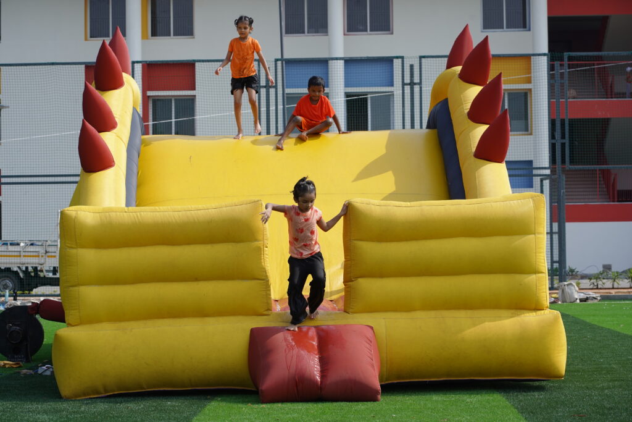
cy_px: 211
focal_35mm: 85
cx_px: 316
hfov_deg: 23.9
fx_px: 1492
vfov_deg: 16.1
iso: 250
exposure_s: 1/640
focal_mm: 85
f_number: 8
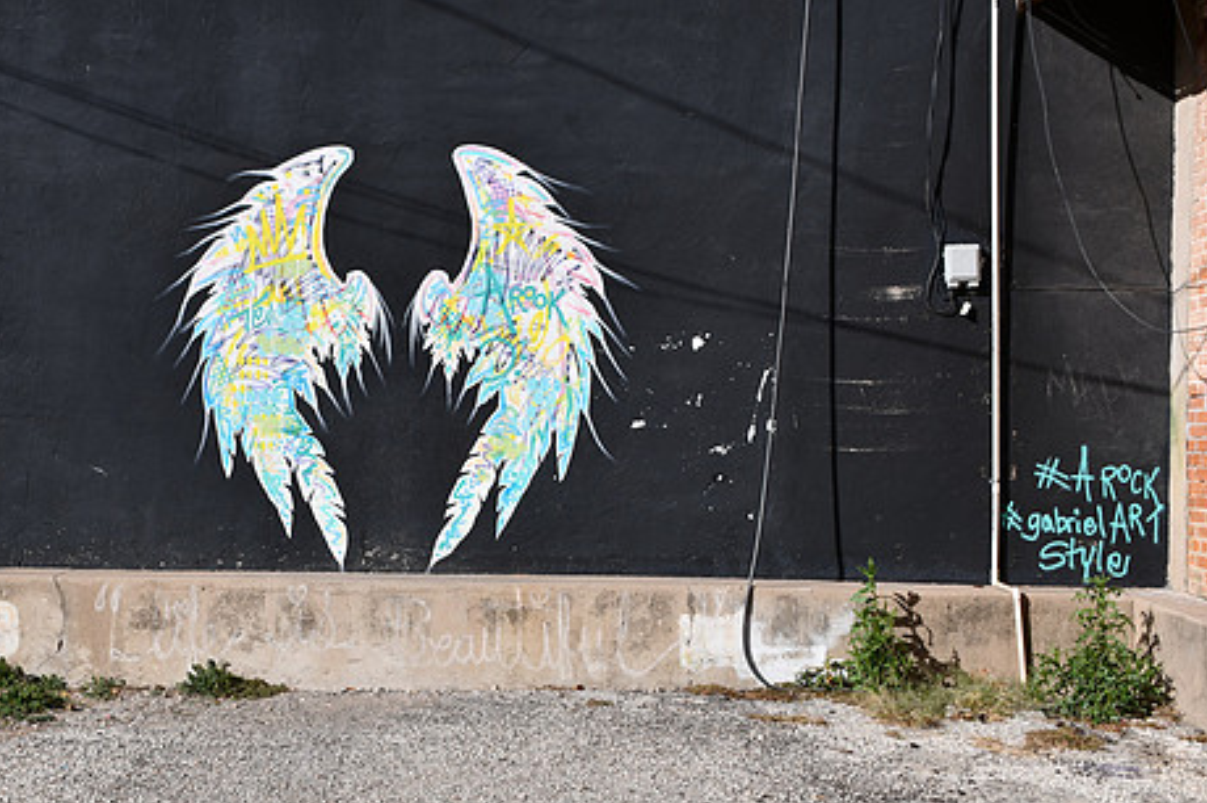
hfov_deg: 37.5
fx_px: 1776
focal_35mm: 53
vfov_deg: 25.4
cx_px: 535
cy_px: 337
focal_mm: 28
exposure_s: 1/320
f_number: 9
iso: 100
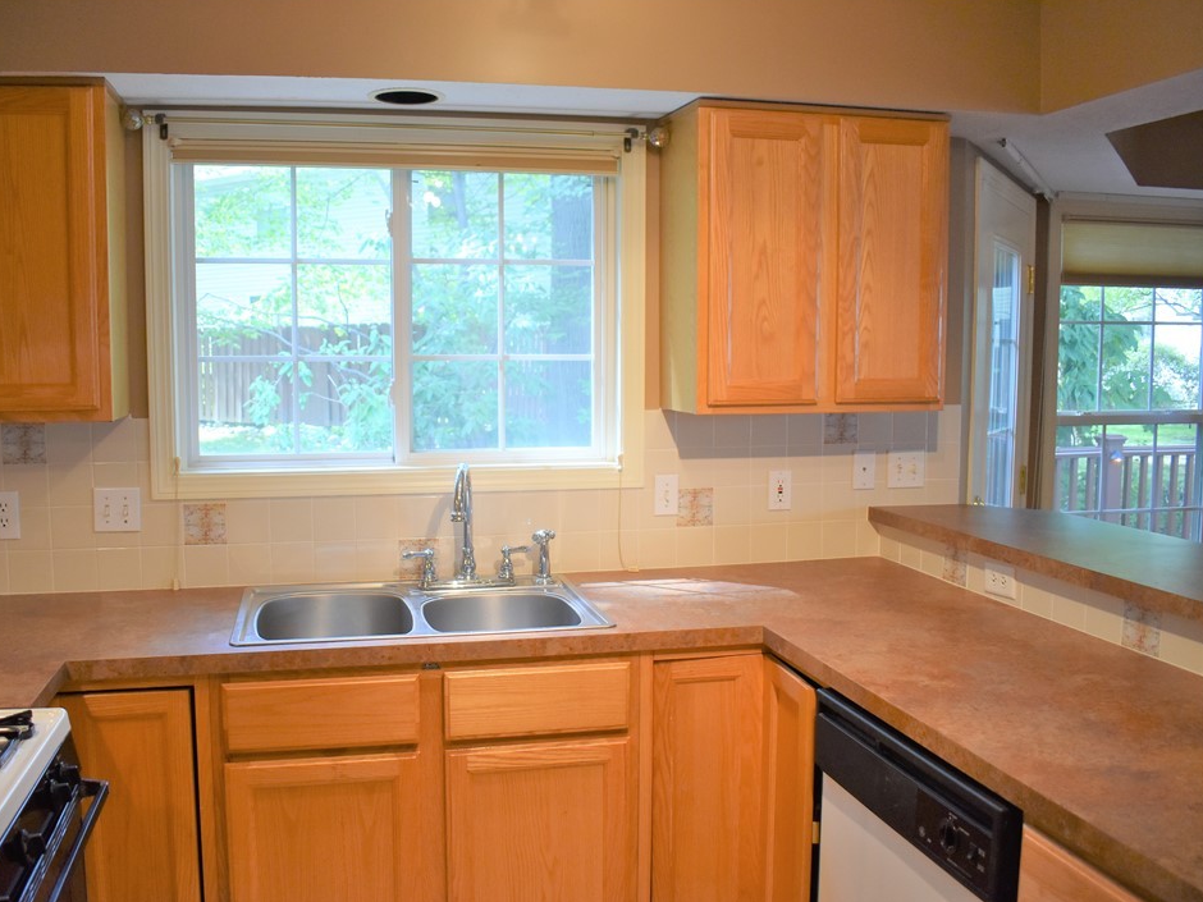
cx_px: 514
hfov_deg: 59.7
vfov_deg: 46.8
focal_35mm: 30
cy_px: 449
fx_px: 1043
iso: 800
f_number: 3.5
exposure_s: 1/200
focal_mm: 18
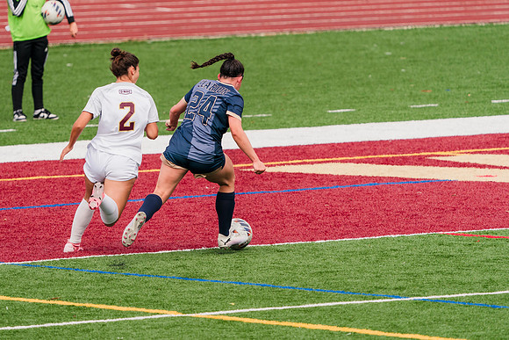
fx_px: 8494
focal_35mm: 601
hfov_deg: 3.4
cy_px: 142
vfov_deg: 2.3
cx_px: 179
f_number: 6.3
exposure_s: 1/1600
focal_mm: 463
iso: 500
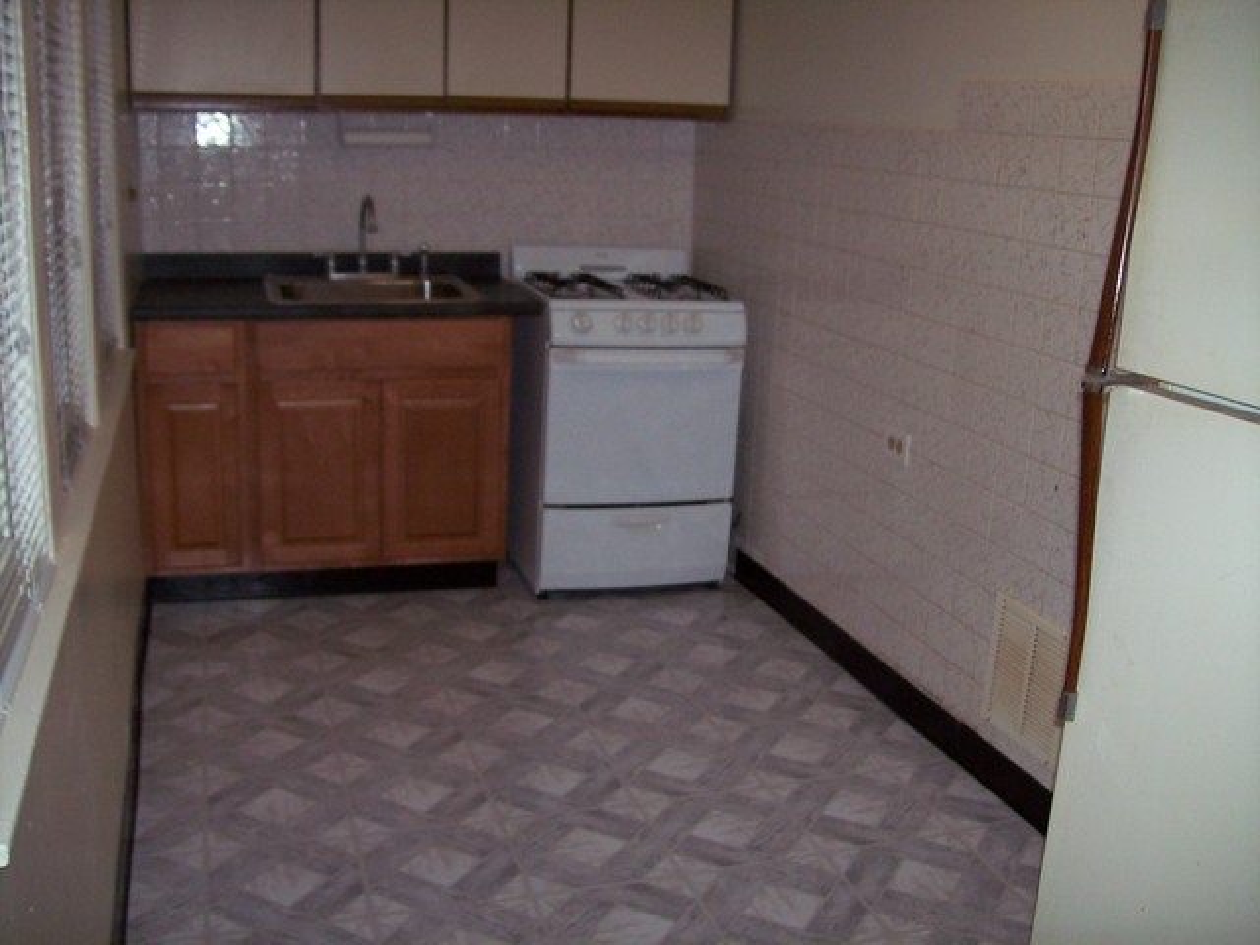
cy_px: 472
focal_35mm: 36
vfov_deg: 39.7
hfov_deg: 51.4
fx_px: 1310
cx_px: 630
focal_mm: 6
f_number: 2.7
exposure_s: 1/45.3
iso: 80
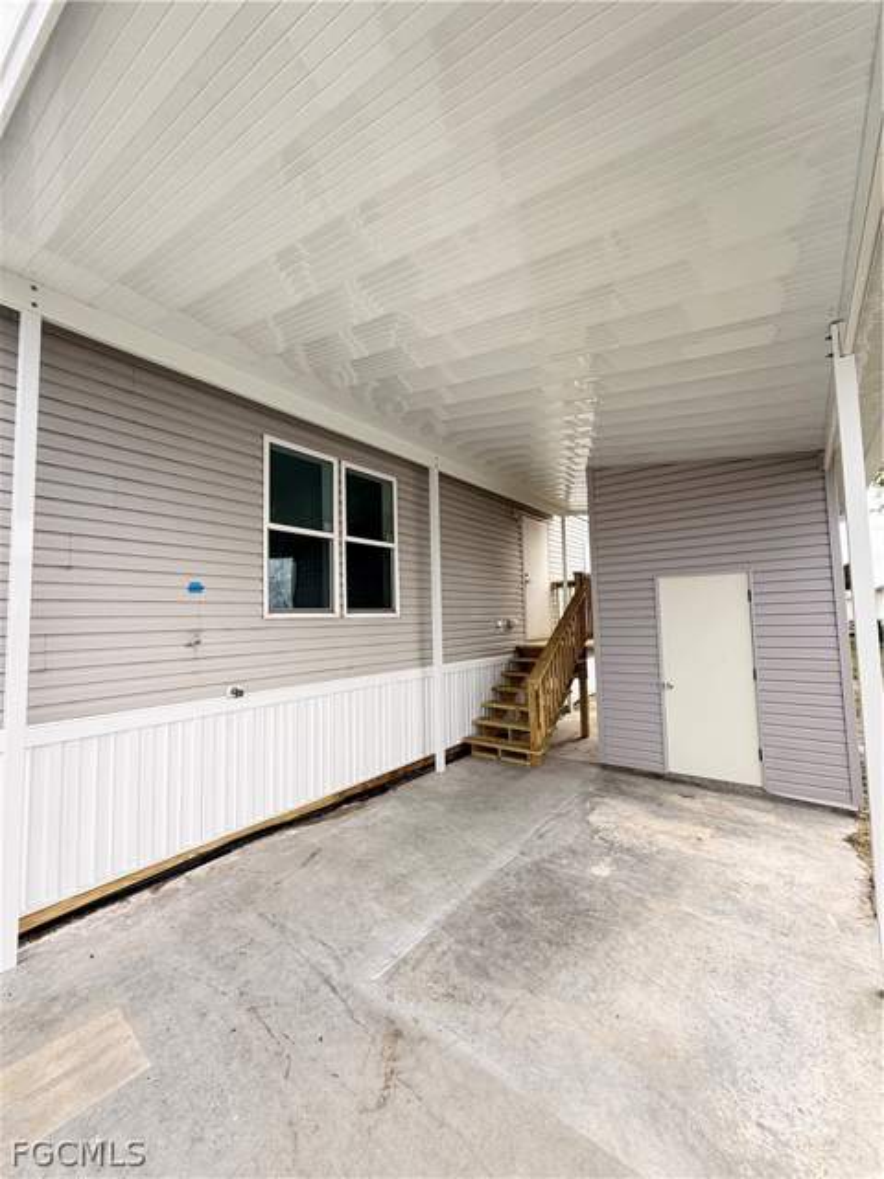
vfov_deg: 102.1
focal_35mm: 14
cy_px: 590
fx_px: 477
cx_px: 442
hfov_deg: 85.7
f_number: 2.2
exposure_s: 1/472
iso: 64
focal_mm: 2.22
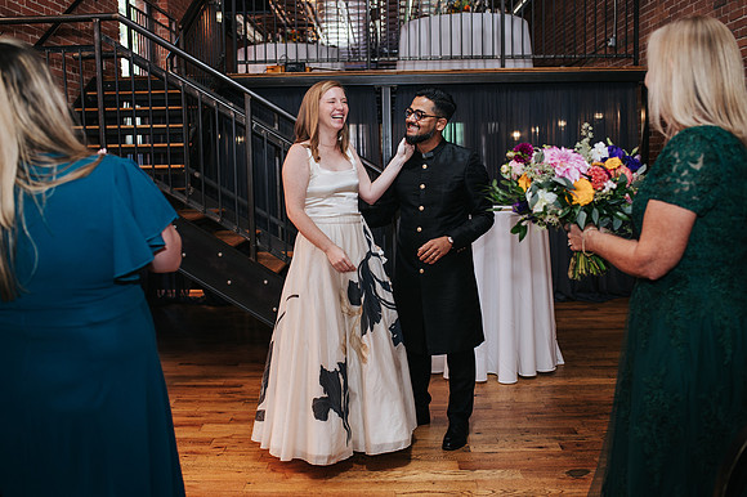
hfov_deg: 54.5
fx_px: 726
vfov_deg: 37.8
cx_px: 374
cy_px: 248
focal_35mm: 35
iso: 800
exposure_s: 1/200
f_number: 3.2
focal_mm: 35
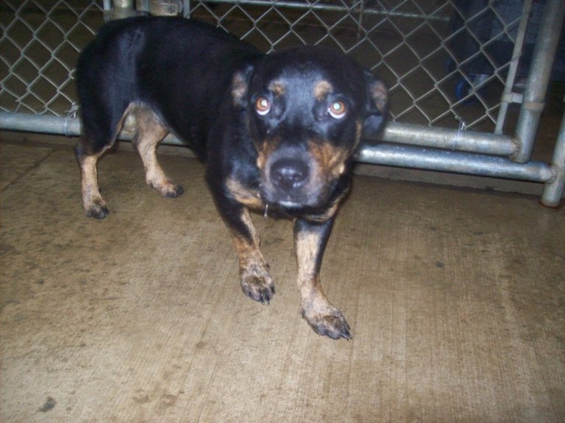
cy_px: 212
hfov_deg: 51.4
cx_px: 282
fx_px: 587
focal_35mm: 36
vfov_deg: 39.6
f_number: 2.7
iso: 200
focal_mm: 6
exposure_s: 1/64
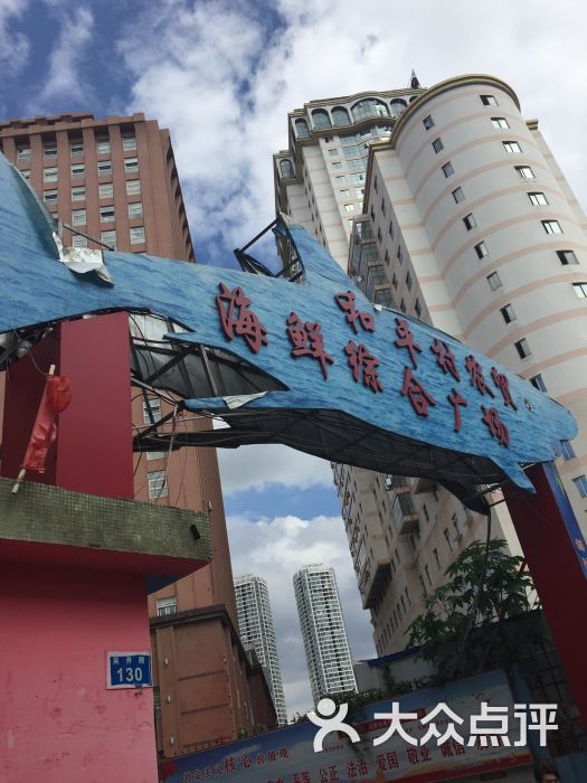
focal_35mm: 29
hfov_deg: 48.2
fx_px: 656
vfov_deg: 61.7
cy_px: 392
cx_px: 294
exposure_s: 1/3300
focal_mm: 4.15
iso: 32
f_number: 2.2
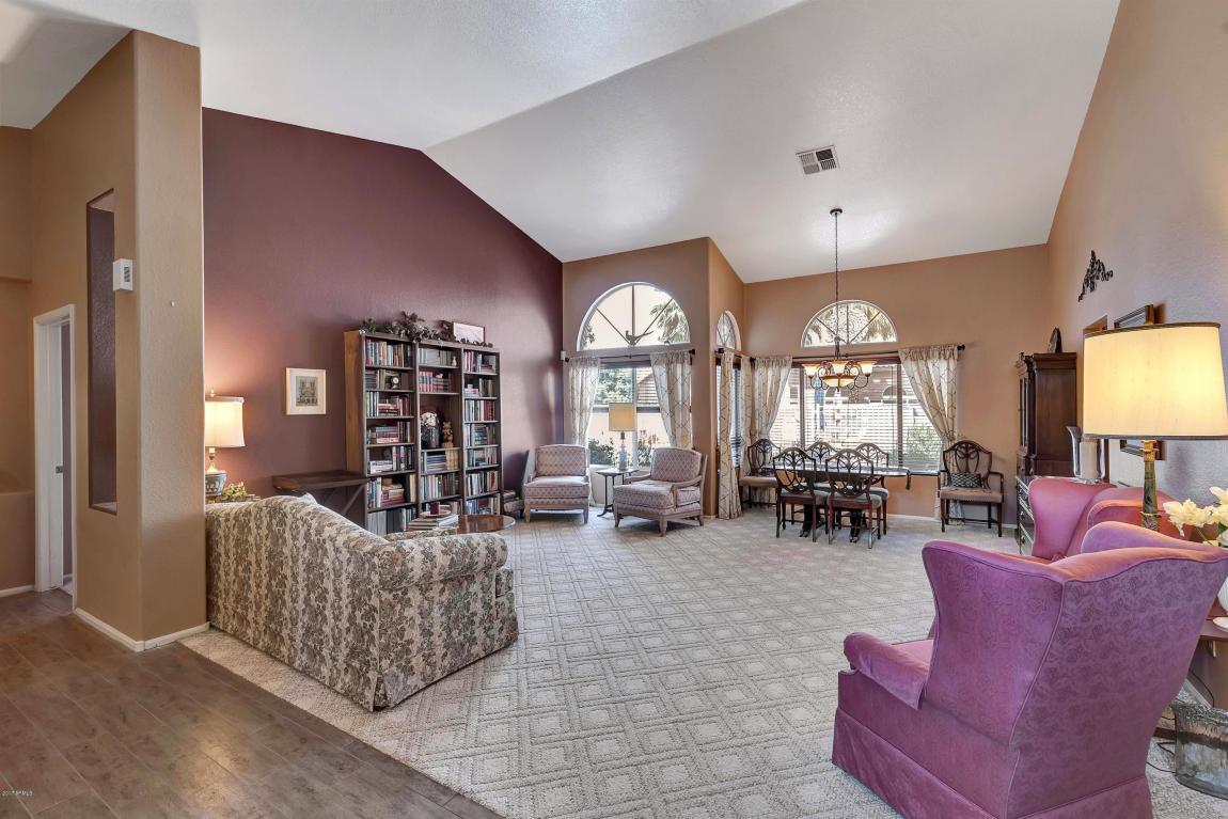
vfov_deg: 77.3
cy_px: 410
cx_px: 614
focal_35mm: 15
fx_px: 512
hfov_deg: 100.4
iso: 400
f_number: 7.1
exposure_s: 1/40
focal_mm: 15
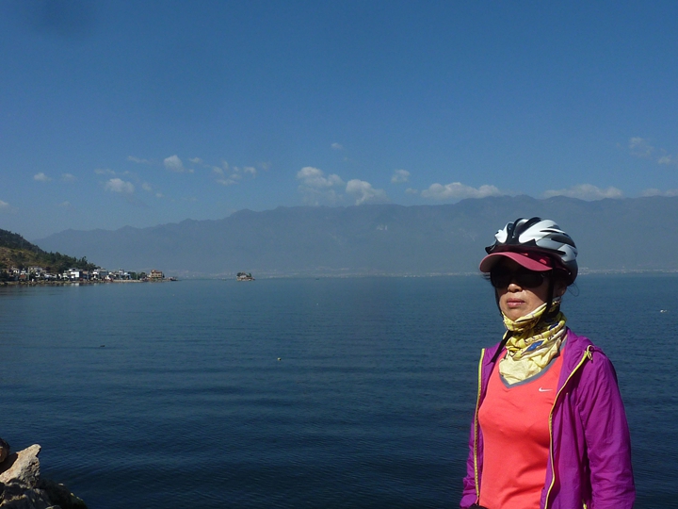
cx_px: 339
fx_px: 705
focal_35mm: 36
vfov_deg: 39.7
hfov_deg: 51.4
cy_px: 254
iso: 80
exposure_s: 1/500
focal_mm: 4.1
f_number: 5.6
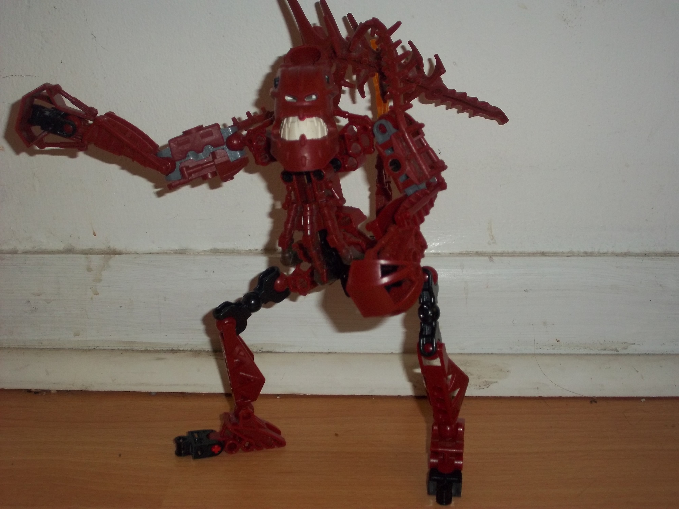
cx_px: 340
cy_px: 254
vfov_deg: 25.7
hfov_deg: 33.8
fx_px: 1118
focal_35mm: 57
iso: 160
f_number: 3.9
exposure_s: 1/40
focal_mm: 10.1
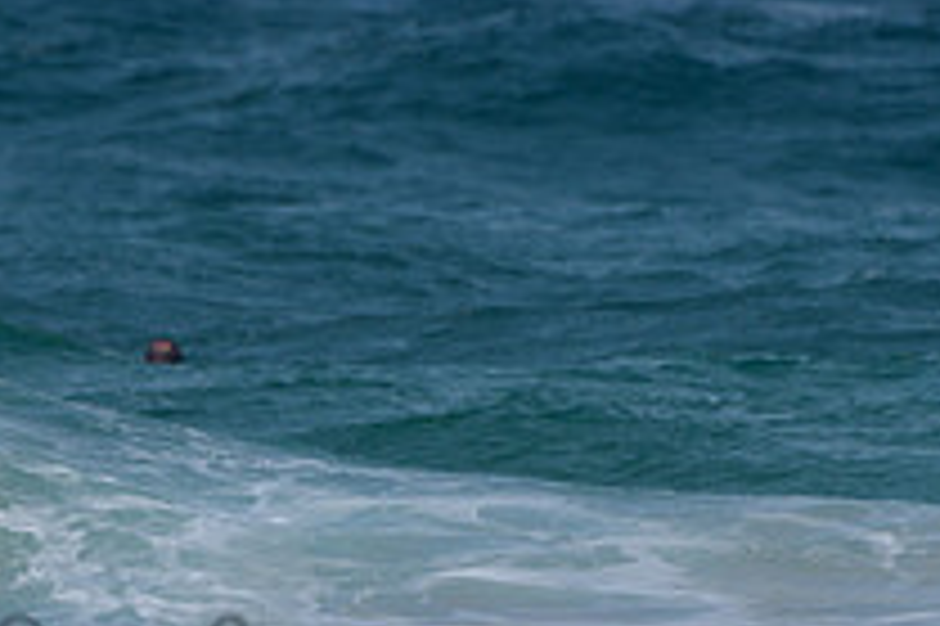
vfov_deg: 0.8
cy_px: 551
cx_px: -28
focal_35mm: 1703
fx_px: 44431
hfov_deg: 1.2
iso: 72
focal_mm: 500
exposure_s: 1/2000
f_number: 5.6
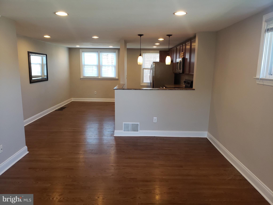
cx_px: 136
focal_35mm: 26
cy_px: 102
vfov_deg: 53.1
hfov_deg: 67.3
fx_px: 205
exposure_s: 1/40
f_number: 2.4
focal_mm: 4.3
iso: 100
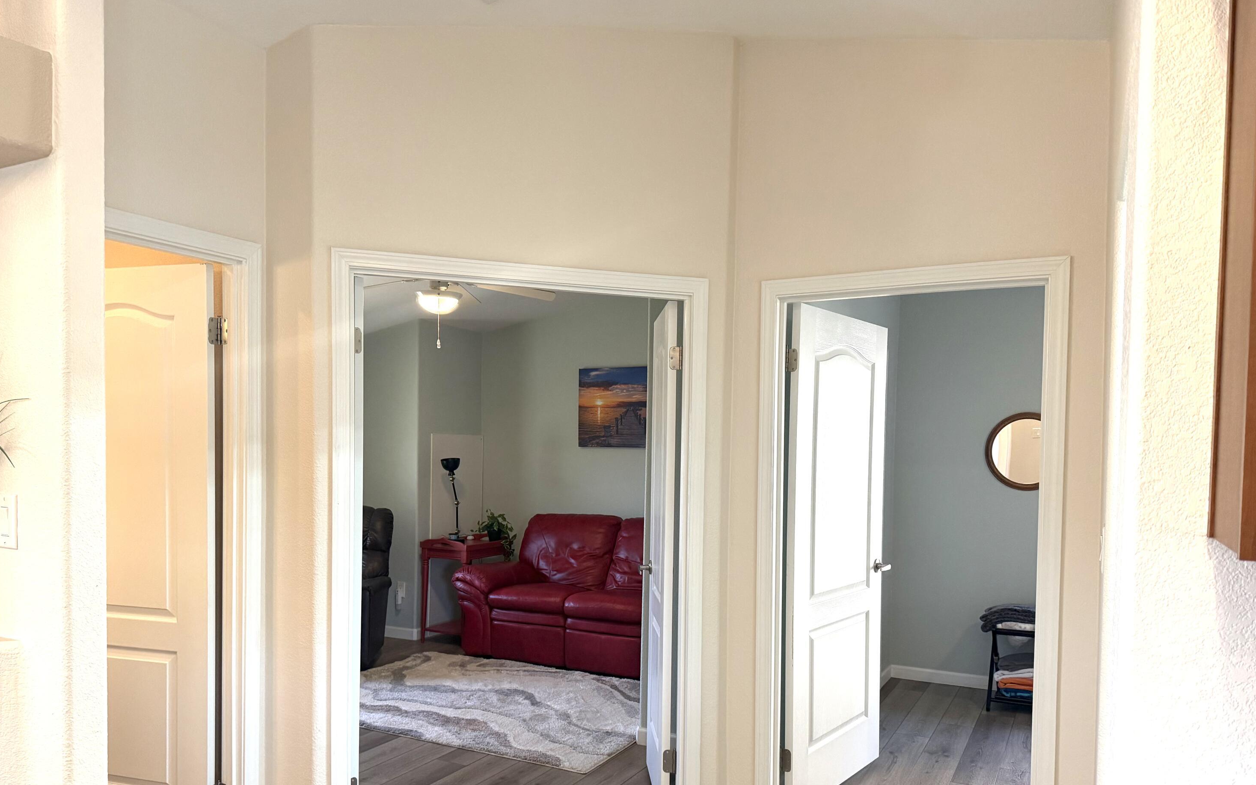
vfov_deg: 47.3
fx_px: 890
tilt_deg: -2.5
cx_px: 618
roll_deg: -0.2
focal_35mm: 26
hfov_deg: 70.4
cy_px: 472
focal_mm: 6.76
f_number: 1.78
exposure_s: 1/120
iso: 320
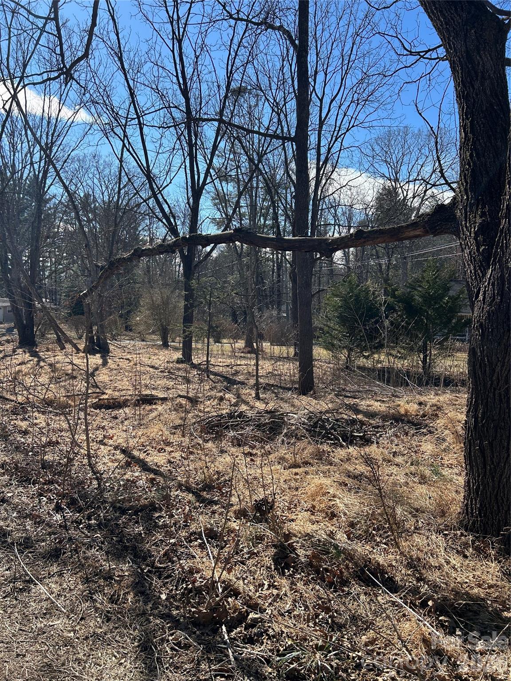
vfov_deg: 67.3
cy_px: 340
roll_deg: -1.8
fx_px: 512
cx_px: 256
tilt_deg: -5.1
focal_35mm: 26
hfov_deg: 53.1
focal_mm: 5.7
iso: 50
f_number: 1.5
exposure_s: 1/2841
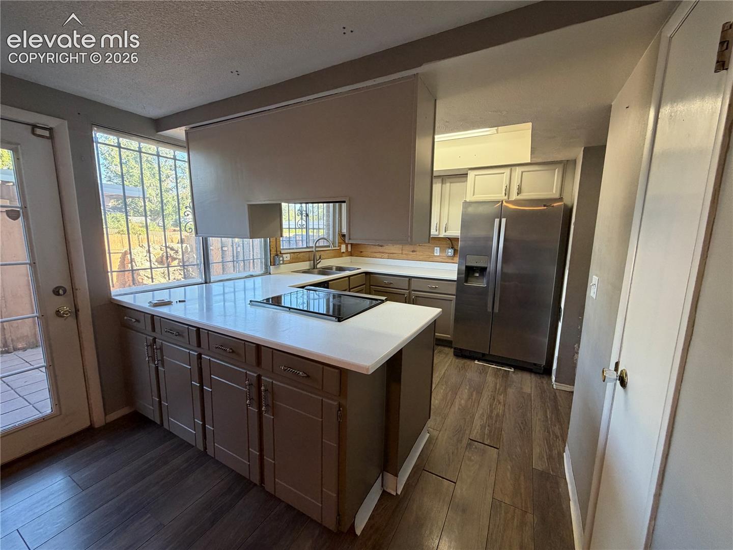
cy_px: 275
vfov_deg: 85.7
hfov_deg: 102.1
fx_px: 296
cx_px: 366
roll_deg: +1.1
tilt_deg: -8.3
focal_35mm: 14
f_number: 2.2
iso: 200
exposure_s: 1/120
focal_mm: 2.22
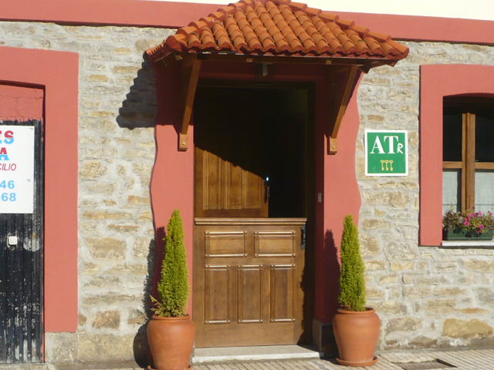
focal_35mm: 68
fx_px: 970
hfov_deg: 28.6
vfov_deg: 21.6
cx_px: 247
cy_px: 185
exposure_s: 1/200
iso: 100
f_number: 10
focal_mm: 8.3
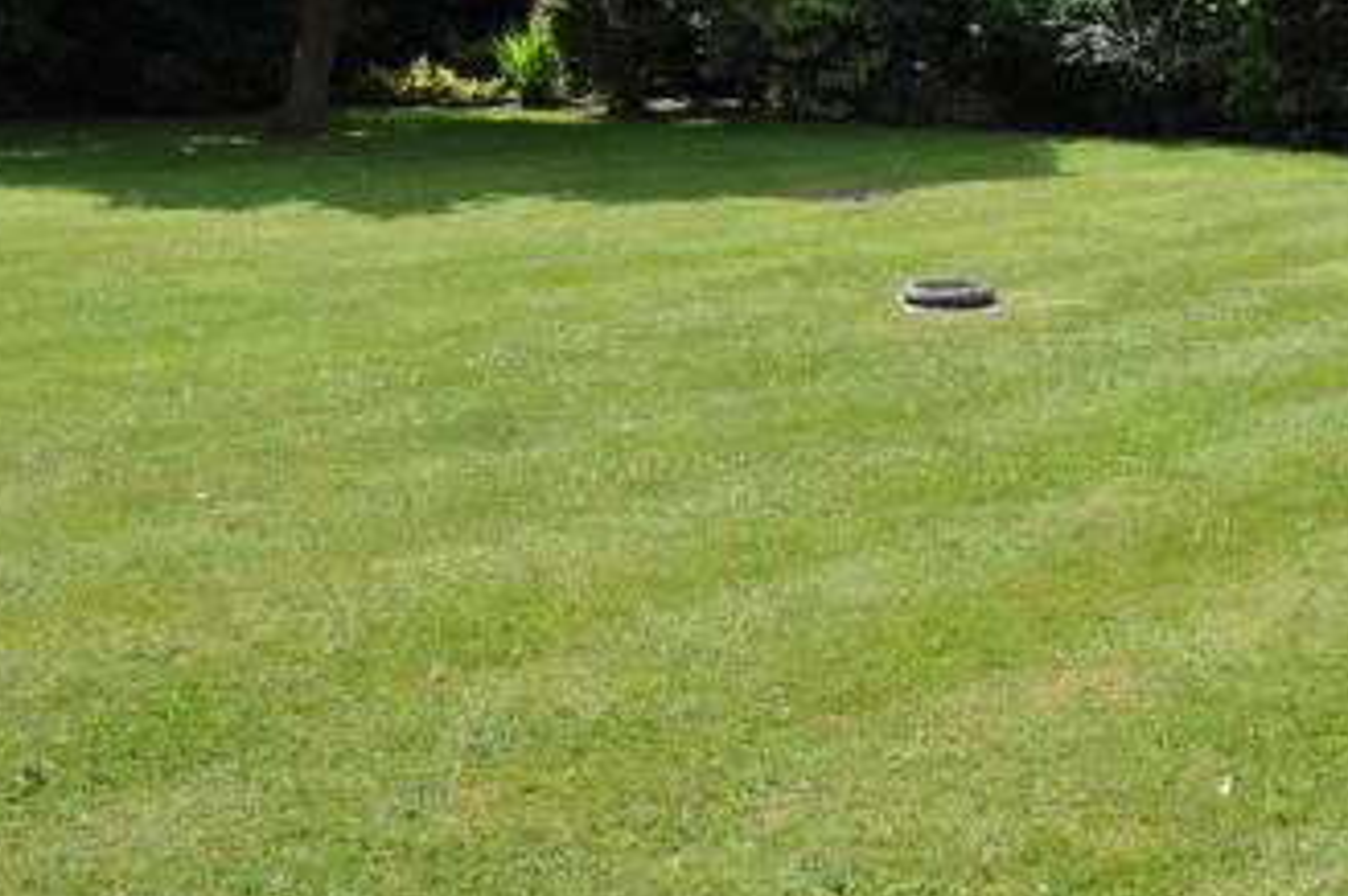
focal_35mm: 54
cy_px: 99
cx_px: 1151
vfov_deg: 24.3
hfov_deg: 35.2
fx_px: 2020
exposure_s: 1/320
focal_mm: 18
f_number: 9
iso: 200
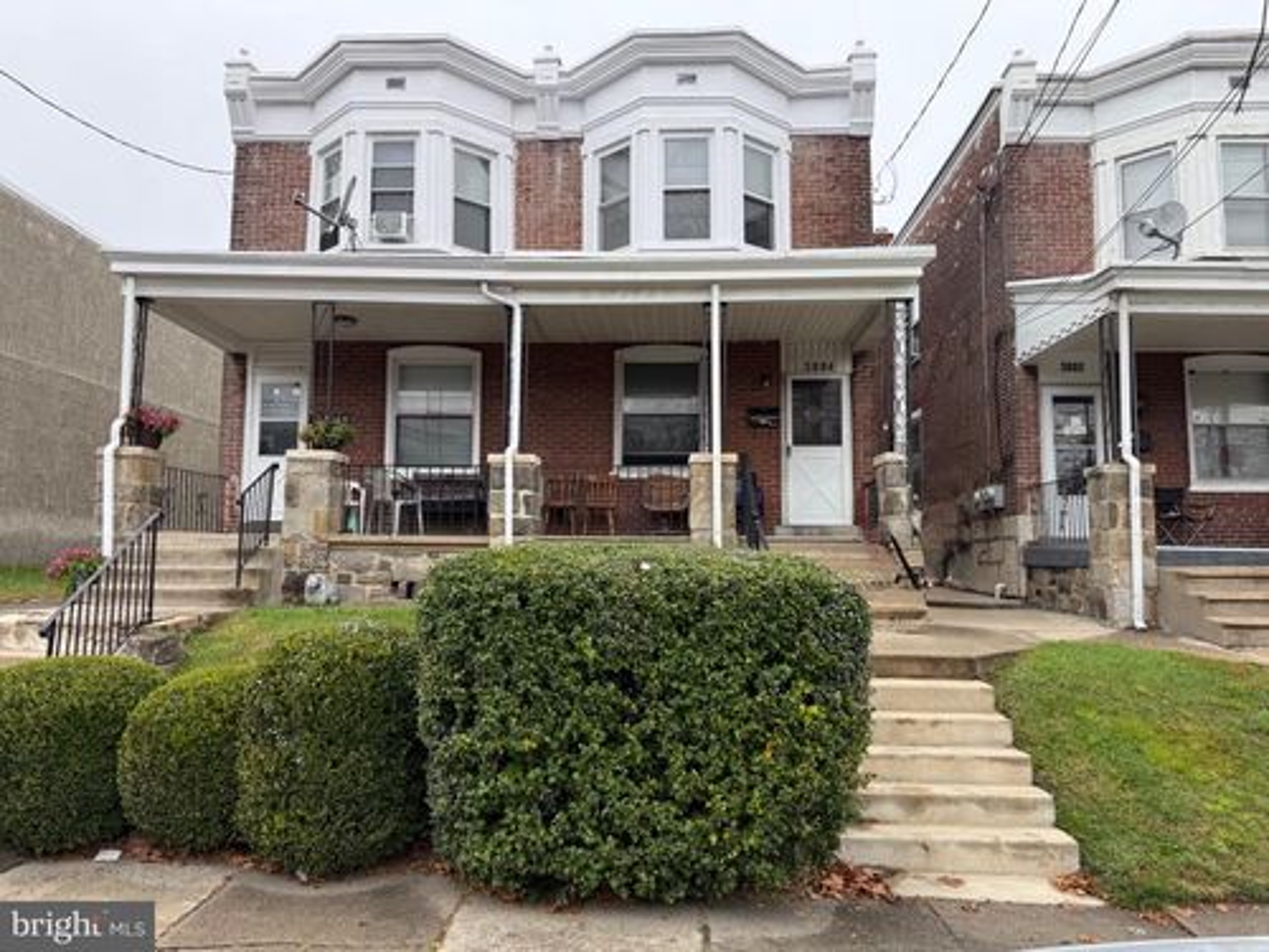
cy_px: 476
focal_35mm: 24
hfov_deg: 71.6
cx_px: 634
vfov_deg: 56.8
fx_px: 880
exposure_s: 1/234
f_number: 1.78
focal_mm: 6.76
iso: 100
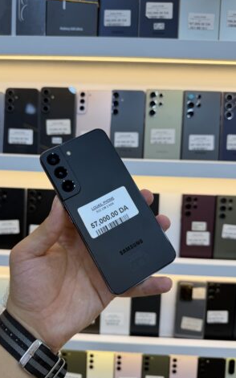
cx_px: 107
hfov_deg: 45.9
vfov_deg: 68.4
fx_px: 278
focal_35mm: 27
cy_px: 193
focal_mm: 6.76
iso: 80
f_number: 1.78
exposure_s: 1/379
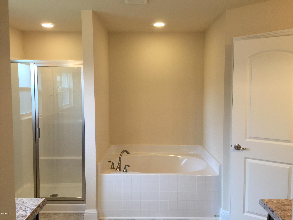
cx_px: 146
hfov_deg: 61.7
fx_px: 245
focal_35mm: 29
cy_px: 110
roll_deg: -1.7
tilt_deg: -4.1
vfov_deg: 48.2
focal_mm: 4.15
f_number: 2.2
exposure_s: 1/30
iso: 50
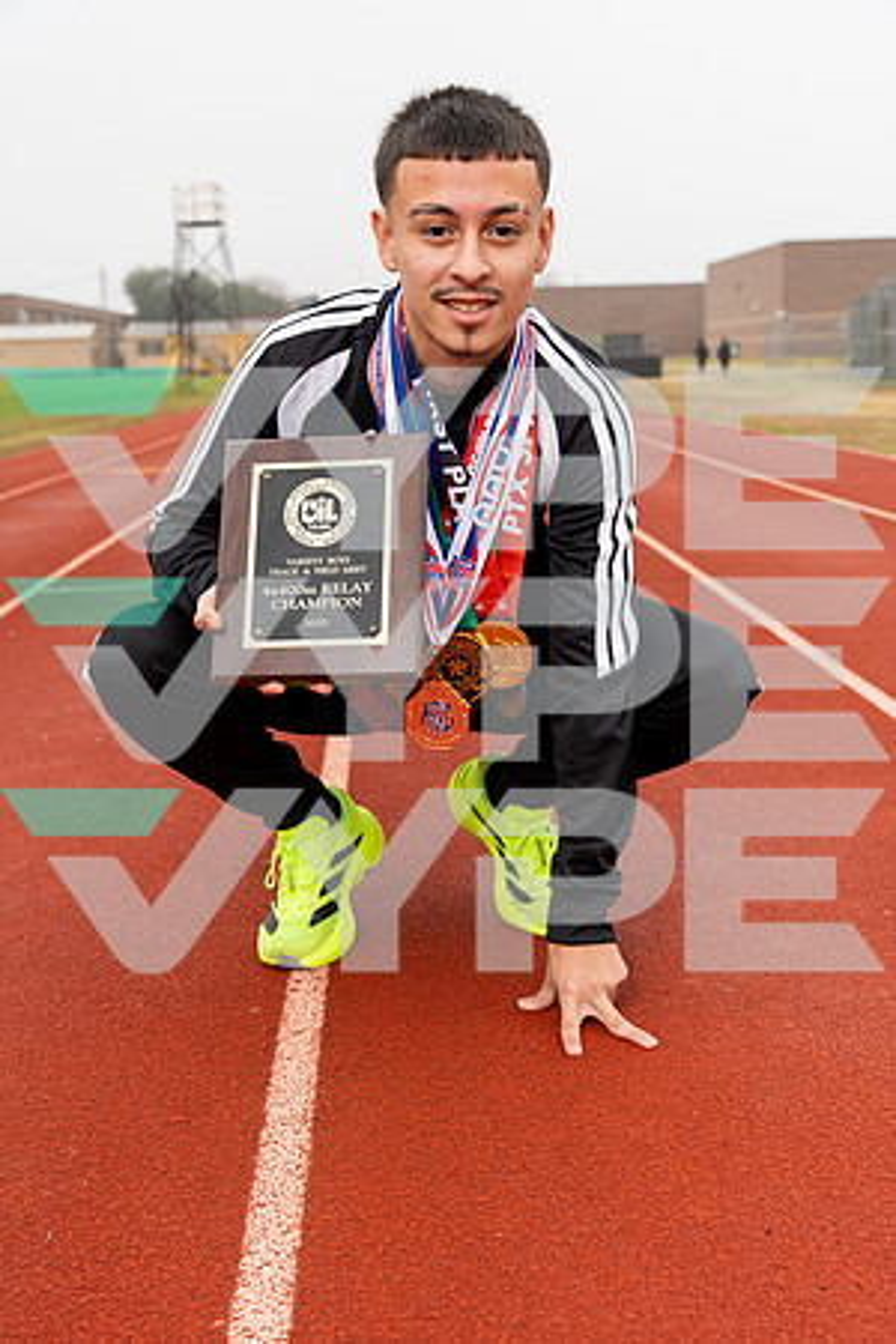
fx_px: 1643
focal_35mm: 44
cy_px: 672
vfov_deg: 44.5
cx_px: 448
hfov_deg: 30.5
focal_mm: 44
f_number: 5.6
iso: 250
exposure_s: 1/200
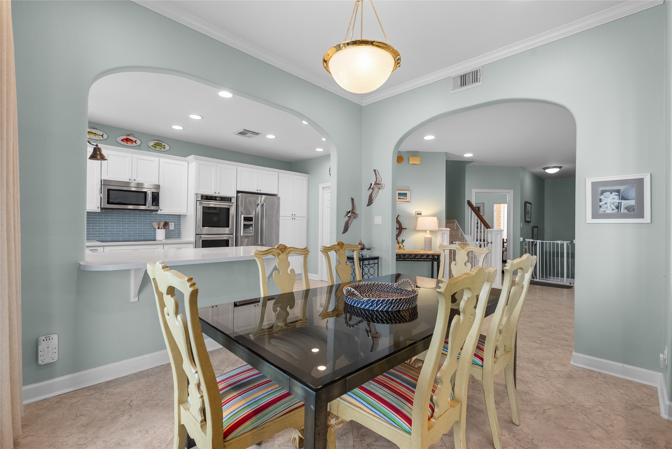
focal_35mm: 16
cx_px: 336
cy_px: 224
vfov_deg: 73.8
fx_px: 299
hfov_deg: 96.7
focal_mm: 16
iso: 1000
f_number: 8
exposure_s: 1/8
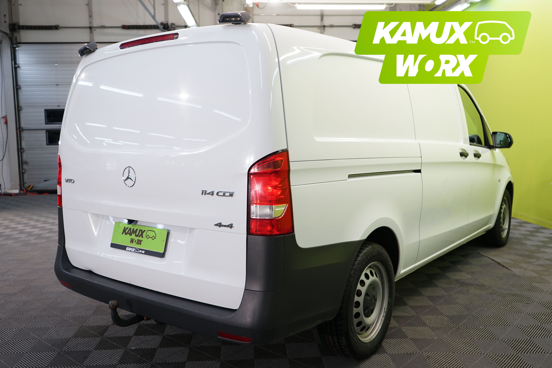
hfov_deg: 60.3
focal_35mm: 31
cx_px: 272
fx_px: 475
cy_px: 181
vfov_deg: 42.3
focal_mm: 30
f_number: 4.5
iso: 500
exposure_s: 1/50
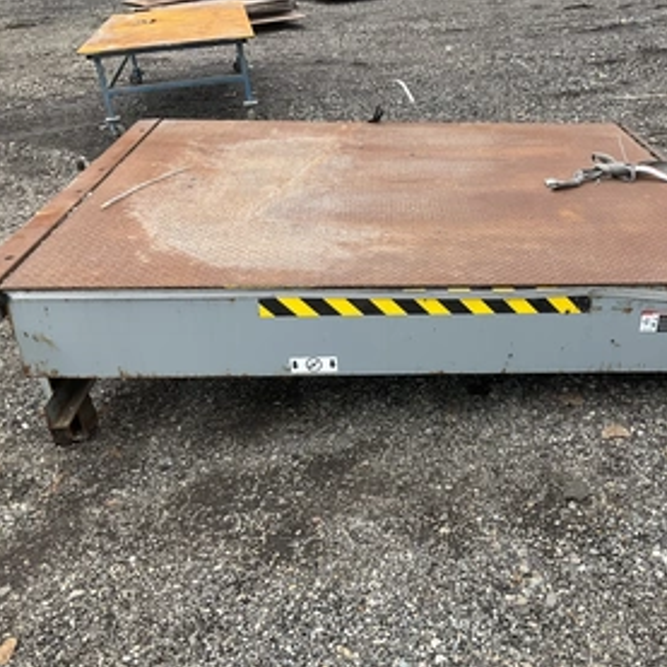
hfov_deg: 44.5
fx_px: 807
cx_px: 429
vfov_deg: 44.9
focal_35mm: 37
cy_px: 318
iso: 25
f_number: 1.8
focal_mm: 3
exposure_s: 1/370
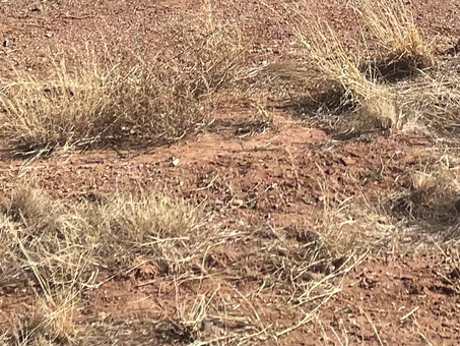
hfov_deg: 17.2
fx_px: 1502
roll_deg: +1.2
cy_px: -306
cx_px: 380
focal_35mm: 113
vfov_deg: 11.9
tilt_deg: +0.4
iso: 32
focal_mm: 5.1
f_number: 1.6
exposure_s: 1/3448
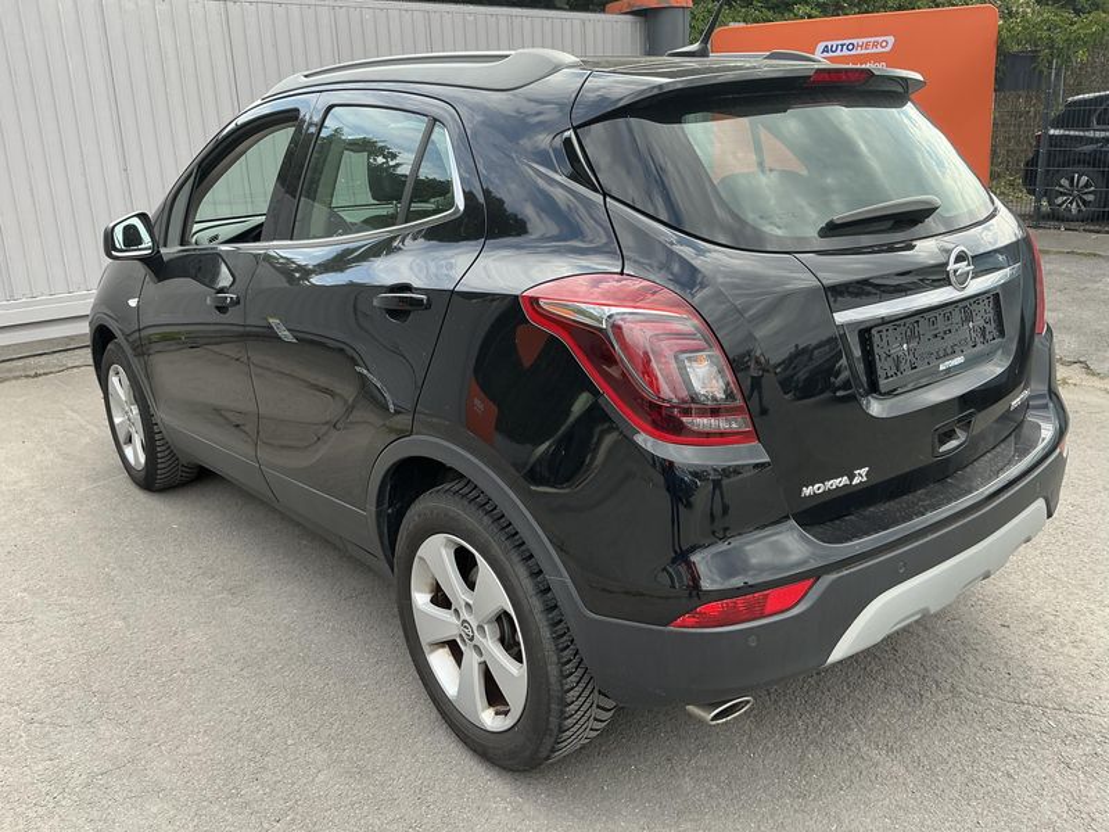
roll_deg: +0.7
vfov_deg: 49.7
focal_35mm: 28
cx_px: 554
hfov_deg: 63.4
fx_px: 897
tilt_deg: -15.4
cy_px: 416
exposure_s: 1/305
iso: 25
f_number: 1.8
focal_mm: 3
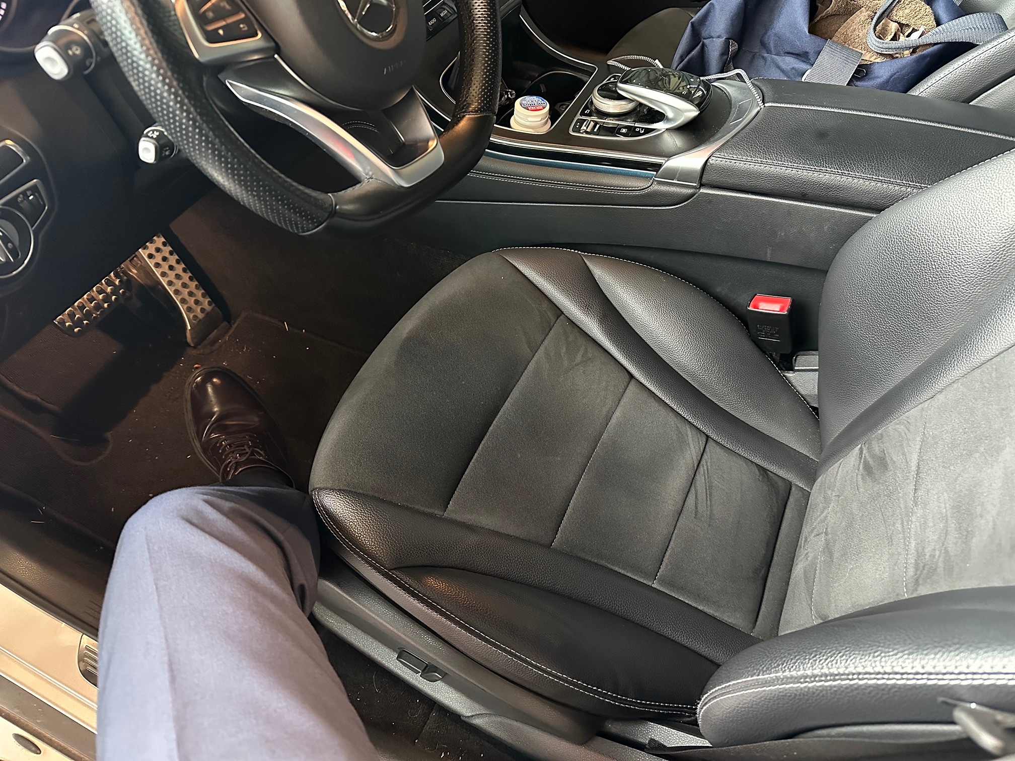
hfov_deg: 71.6
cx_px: 508
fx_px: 704
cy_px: 380
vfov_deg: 56.8
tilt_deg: -50.4
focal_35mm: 24
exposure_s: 1/36
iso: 800
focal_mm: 6.86
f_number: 1.78
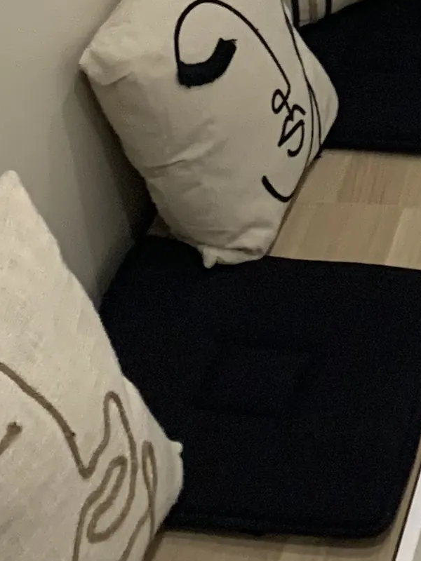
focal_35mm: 131
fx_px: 2124
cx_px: 634
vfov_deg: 14.2
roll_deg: +3.8
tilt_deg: -27.8
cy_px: -259
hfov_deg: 10.9
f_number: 1.8
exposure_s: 1/60
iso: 125
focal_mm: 4.25
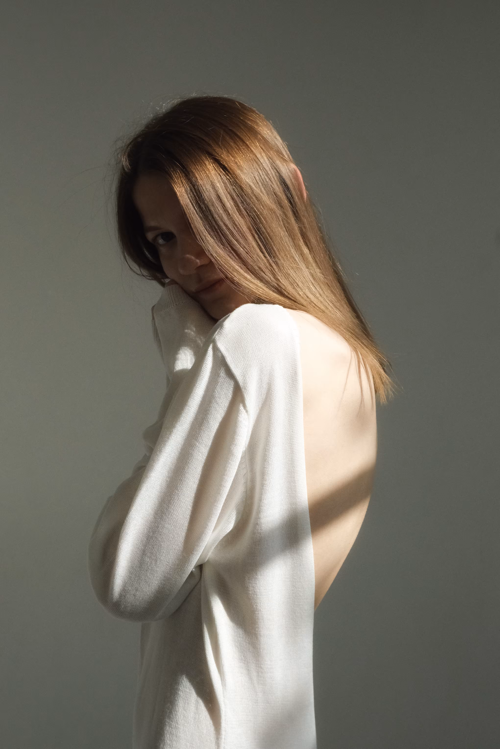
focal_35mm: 43
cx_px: 250
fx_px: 896
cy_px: 374
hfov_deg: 31.2
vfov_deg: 45.4
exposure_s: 1/3800
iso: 2500
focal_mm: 28.8
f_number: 8
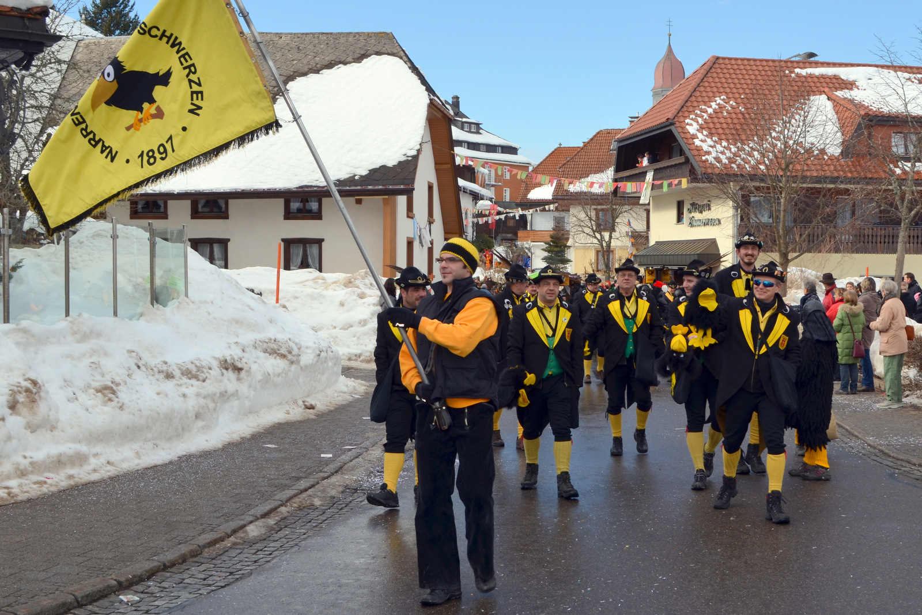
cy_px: 308
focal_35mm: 39
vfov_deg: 34.2
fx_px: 999
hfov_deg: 49.5
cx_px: 461
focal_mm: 26
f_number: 10
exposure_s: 1/200
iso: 100
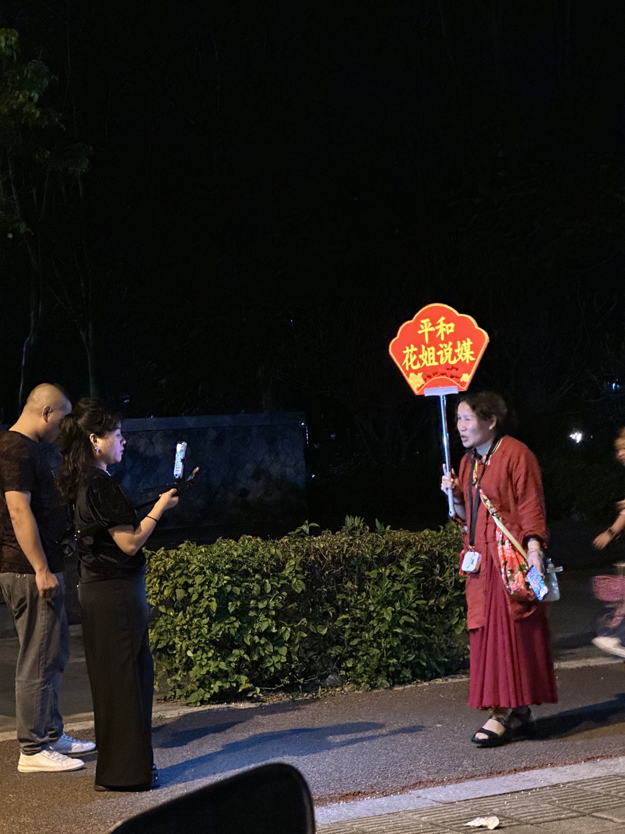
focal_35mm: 77
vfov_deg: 25.3
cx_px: 312
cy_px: 417
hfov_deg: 19.1
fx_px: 1854
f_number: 2.8
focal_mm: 9
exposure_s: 1/20
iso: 2500
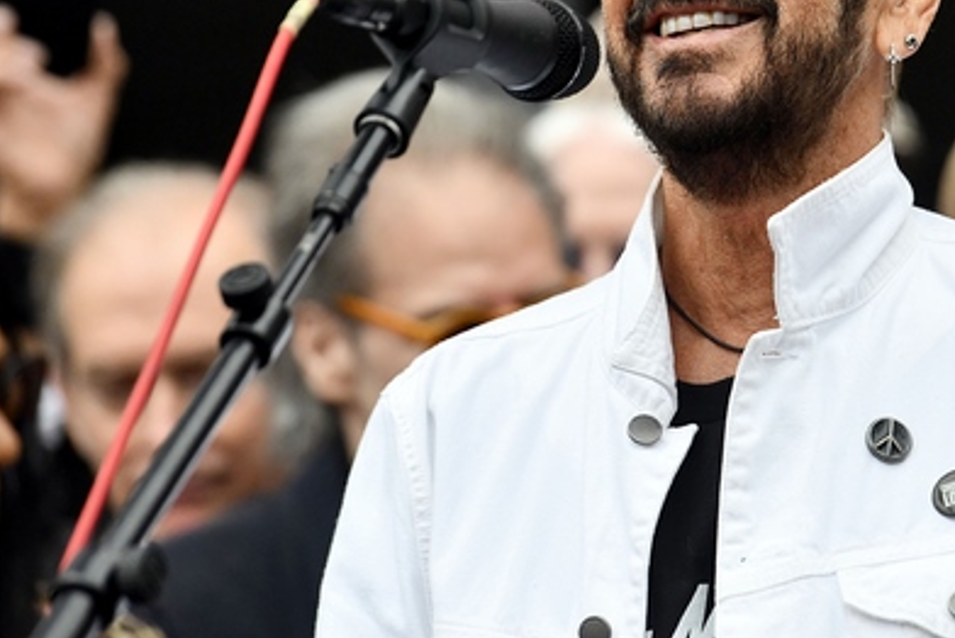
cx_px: 699
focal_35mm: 339
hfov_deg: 6.1
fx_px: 8999
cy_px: 186
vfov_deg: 4.1
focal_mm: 190
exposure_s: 1/5000
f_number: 5.6
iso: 1600
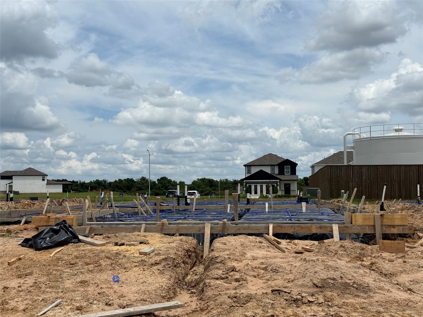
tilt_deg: +4.2
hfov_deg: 39.7
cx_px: 212
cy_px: 158
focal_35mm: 48
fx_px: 587
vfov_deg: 30.3
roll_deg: +2.1
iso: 64
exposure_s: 1/11364
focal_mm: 6.76
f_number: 1.78
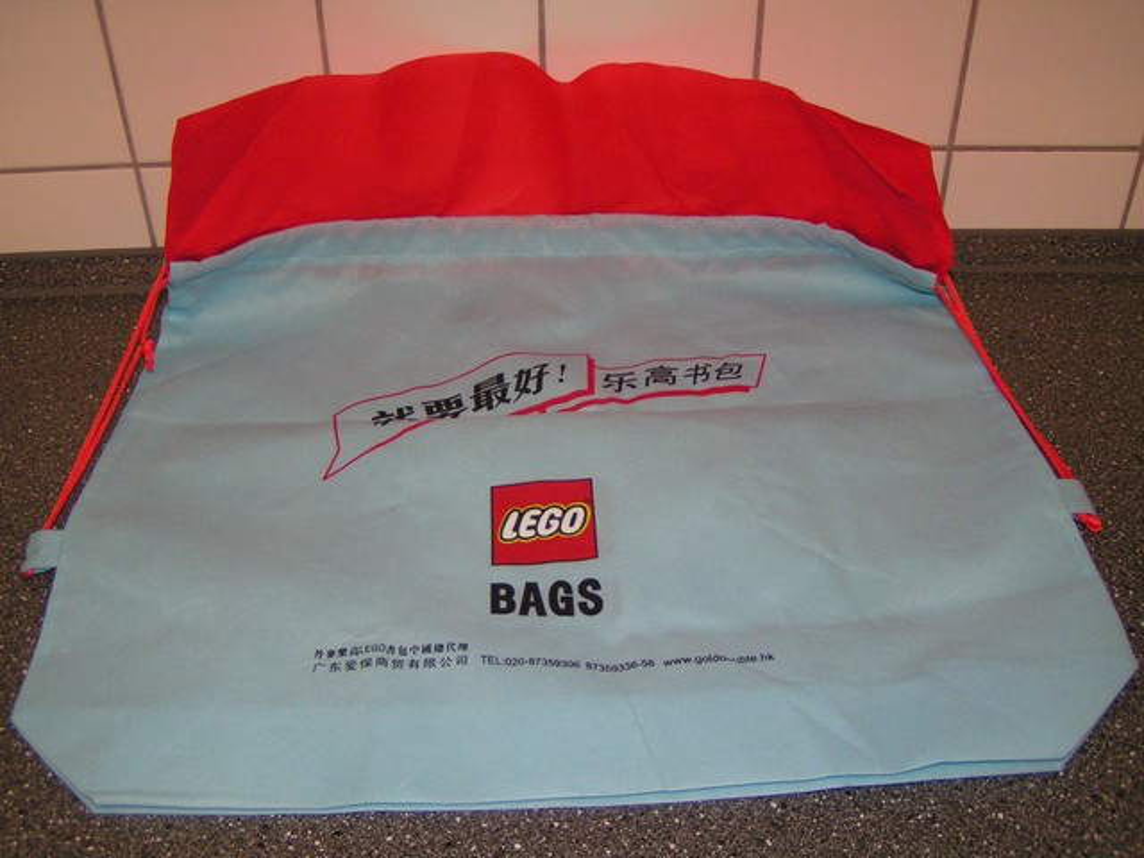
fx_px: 1256
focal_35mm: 38
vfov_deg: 37.7
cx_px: 572
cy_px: 429
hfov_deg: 49.0
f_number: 2.8
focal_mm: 5.8
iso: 200
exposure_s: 1/40
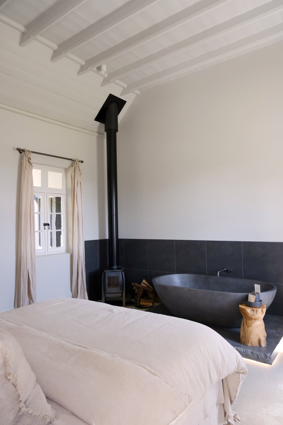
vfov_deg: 73.7
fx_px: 283
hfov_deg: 53.1
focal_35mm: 24
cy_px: 212
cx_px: 142
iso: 3200
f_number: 2.8
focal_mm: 16
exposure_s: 1/1000
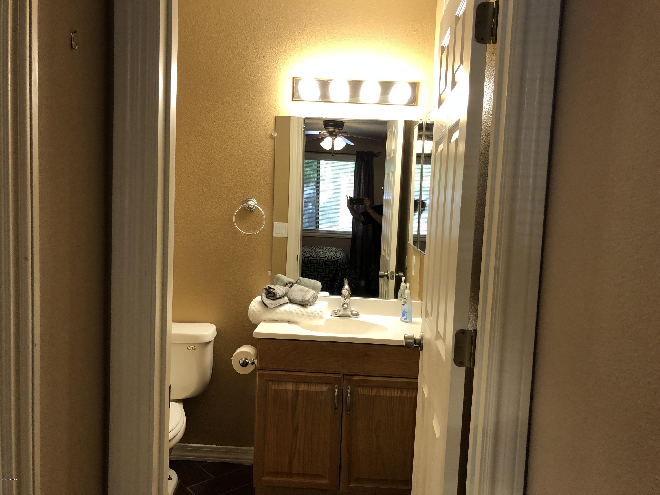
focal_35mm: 28
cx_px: 330
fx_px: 534
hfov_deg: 63.4
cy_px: 248
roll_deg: -1.5
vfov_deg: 49.7
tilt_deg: -5.7
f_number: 1.8
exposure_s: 1/17
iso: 40
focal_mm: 3.99
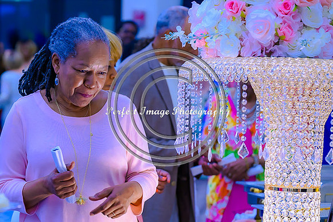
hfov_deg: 14.6
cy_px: 132
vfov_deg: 9.8
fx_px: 1295
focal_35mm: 140
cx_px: 114
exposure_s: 1/100
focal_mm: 70
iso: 450
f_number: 2.8
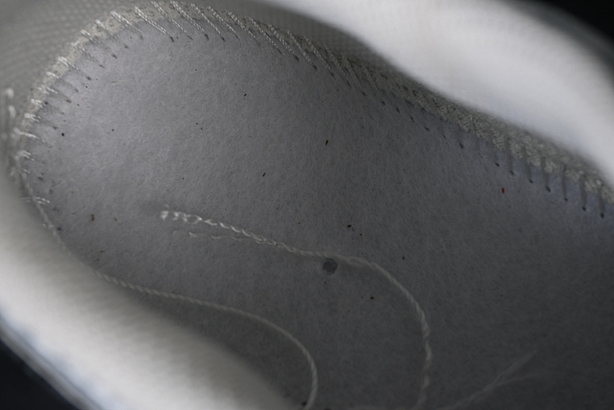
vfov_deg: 18.2
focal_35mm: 75
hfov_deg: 27.0
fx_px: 1279
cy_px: 205
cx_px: 307
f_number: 7.1
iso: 160
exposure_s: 1/60
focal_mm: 50
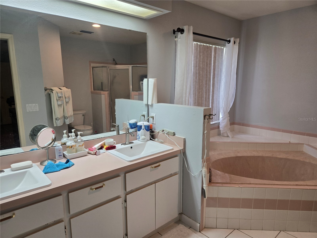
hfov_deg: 73.9
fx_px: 211
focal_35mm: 23
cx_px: 158
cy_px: 119
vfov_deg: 58.9
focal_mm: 5.4
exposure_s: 1/120
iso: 80
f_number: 1.8
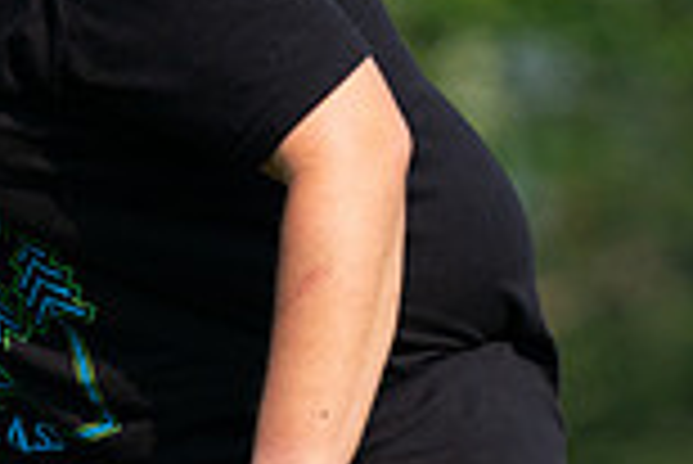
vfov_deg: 0.8
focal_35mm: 1713
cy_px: 840
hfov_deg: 1.2
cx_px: 346
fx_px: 33006
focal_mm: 456
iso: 1000
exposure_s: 1/4000
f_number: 6.3
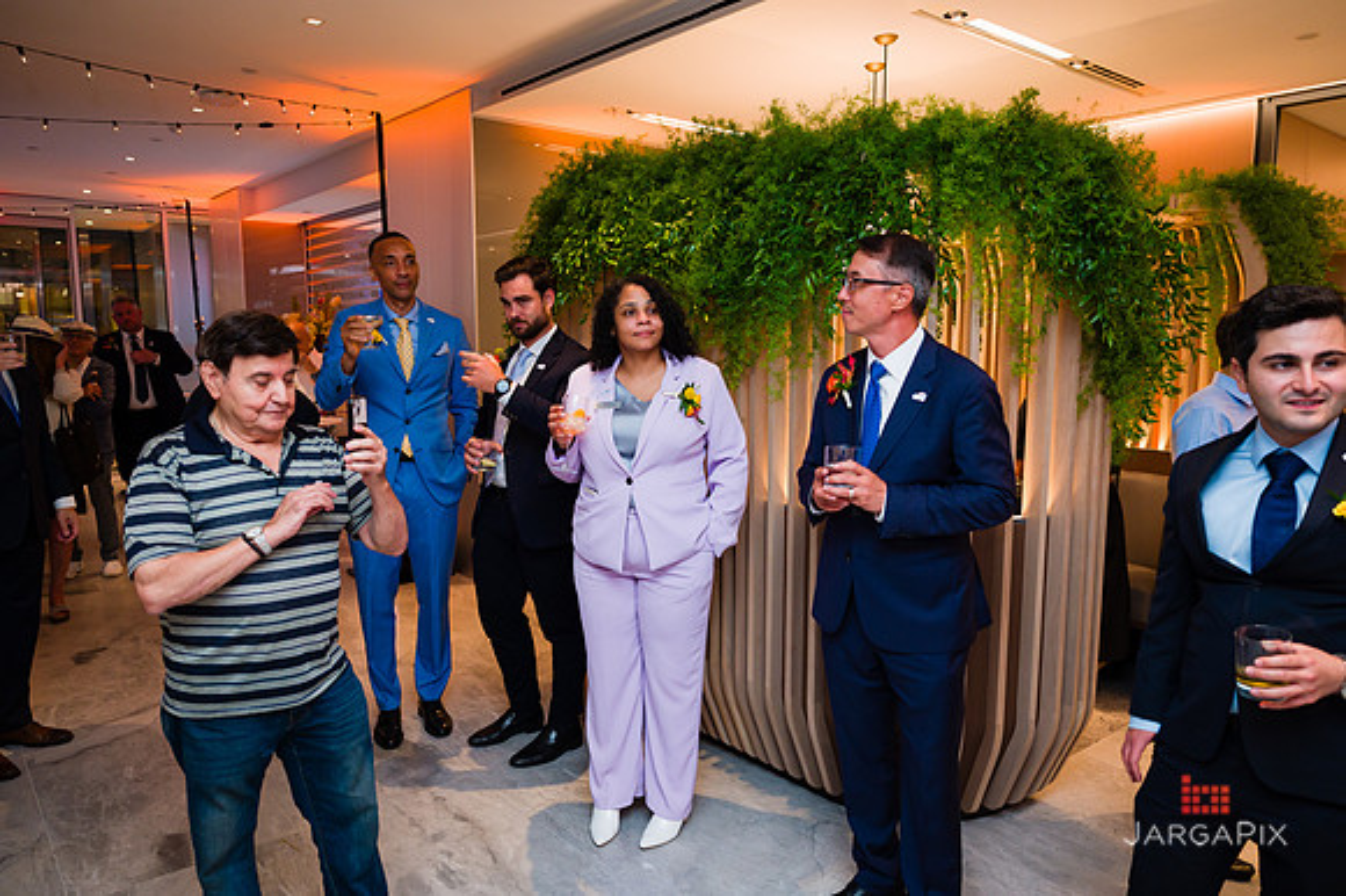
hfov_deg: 72.4
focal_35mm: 25
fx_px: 920
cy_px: 448
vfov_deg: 51.9
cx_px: 673
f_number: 3.2
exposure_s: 1/160
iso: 800
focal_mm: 24
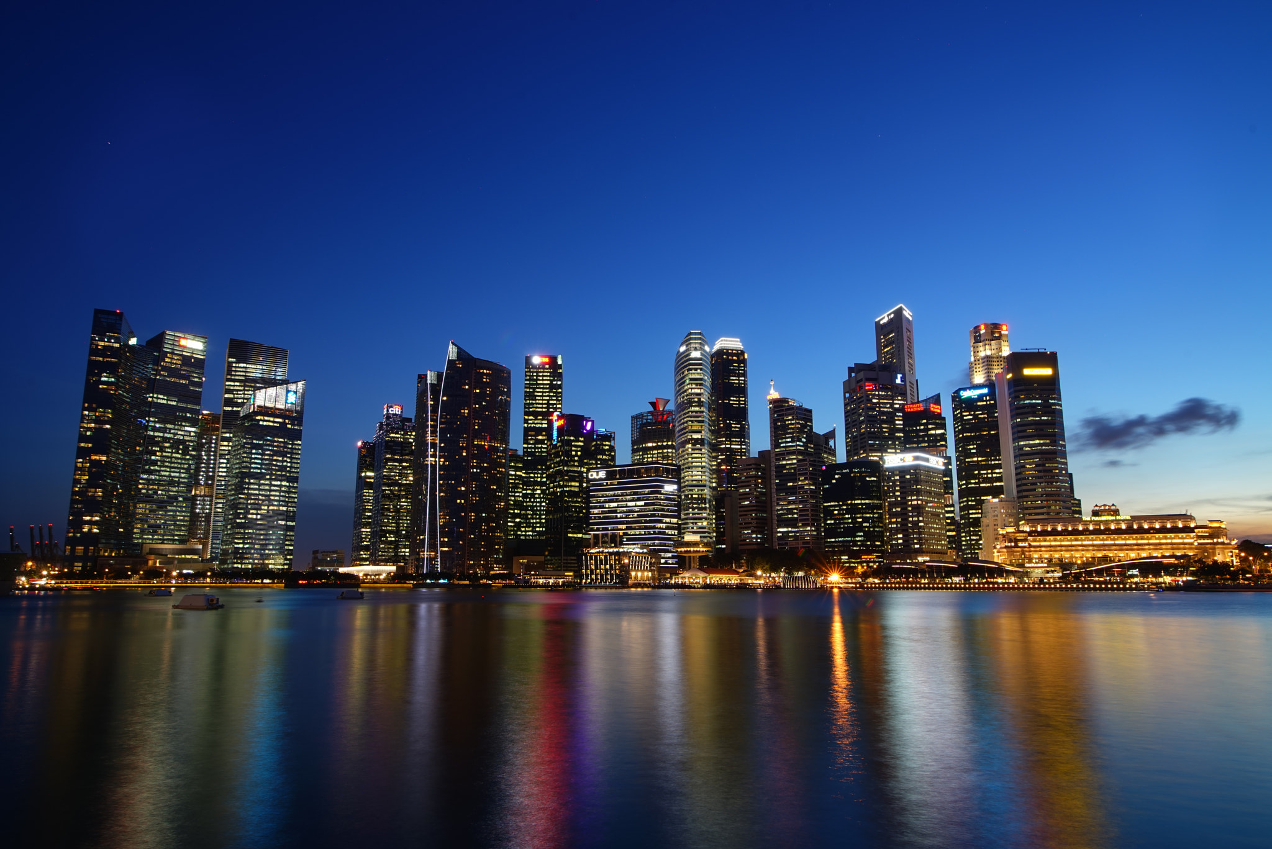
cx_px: 636
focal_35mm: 23
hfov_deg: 76.1
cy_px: 424
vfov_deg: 55.1
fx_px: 813
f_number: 13
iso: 64
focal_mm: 23
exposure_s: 20
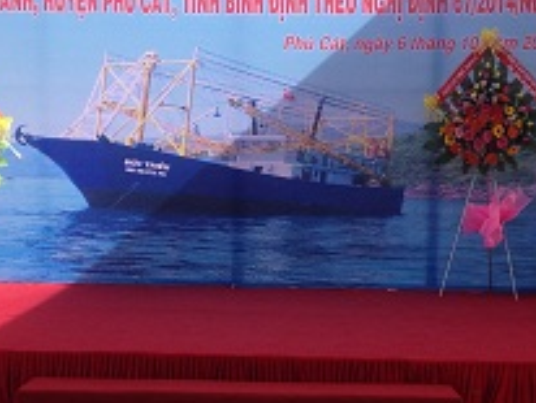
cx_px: 242
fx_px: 1240
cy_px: 251
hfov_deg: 24.4
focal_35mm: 80
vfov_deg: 18.4
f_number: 2.4
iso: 50
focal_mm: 4.12
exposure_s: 1/1153
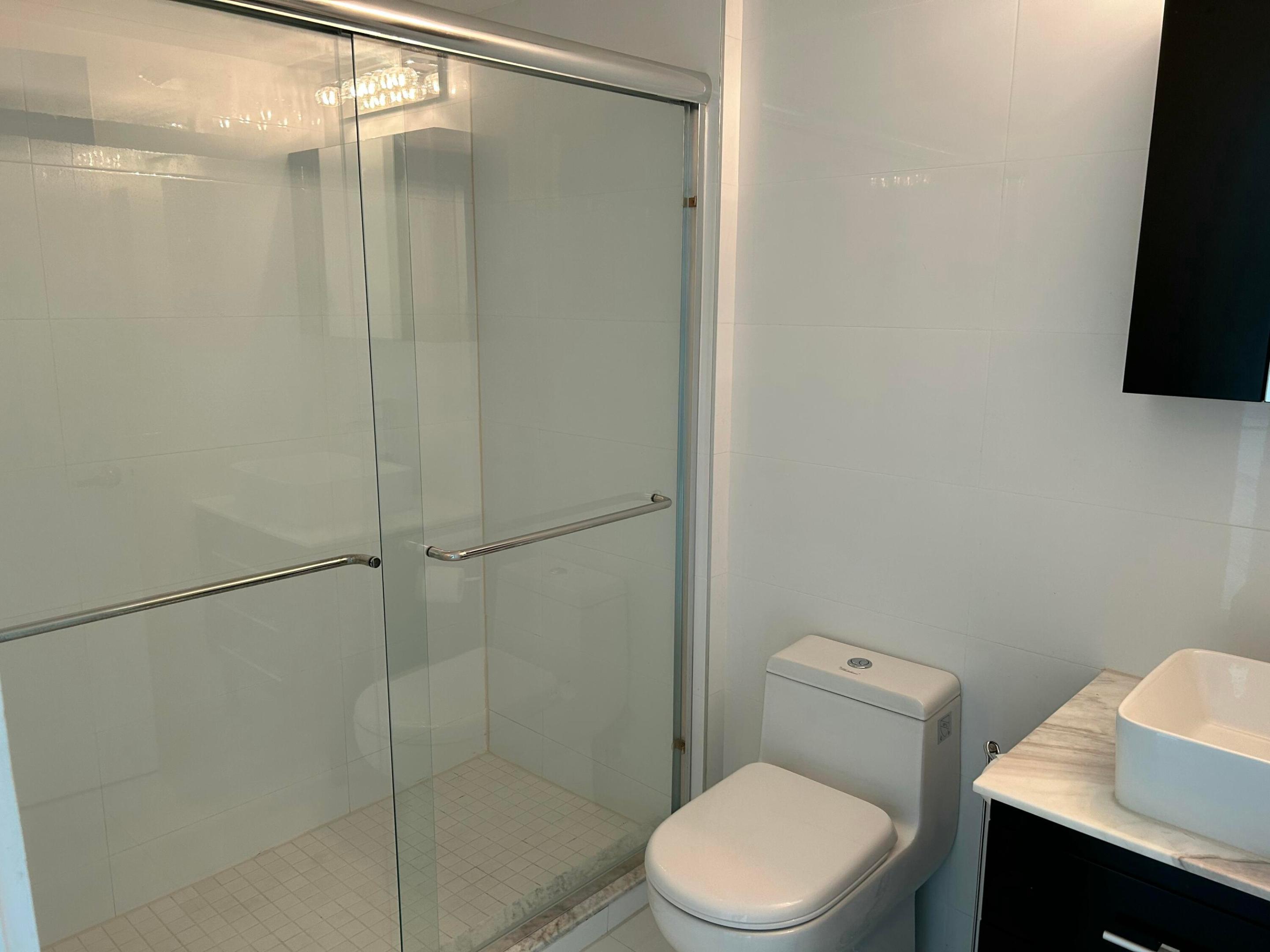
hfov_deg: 67.3
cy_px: 476
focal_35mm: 26
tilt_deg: -11.0
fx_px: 954
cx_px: 635
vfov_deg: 53.1
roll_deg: -0.6
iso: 100
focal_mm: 5.7
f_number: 1.5
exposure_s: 1/120
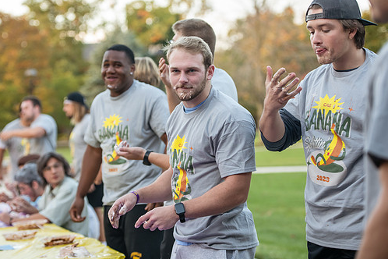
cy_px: 116
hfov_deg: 20.6
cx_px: 165
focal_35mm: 99
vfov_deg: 13.8
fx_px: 1067
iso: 1000
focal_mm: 85
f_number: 3.2
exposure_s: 1/320
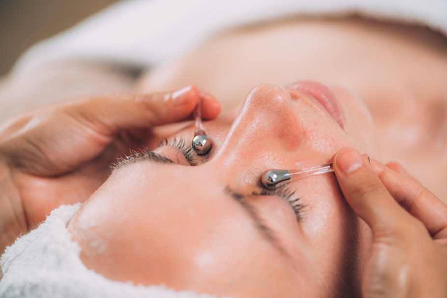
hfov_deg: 18.6
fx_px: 1366
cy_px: 155
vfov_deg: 12.5
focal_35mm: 110
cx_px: 220
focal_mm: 105
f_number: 3
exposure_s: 1/200
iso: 100
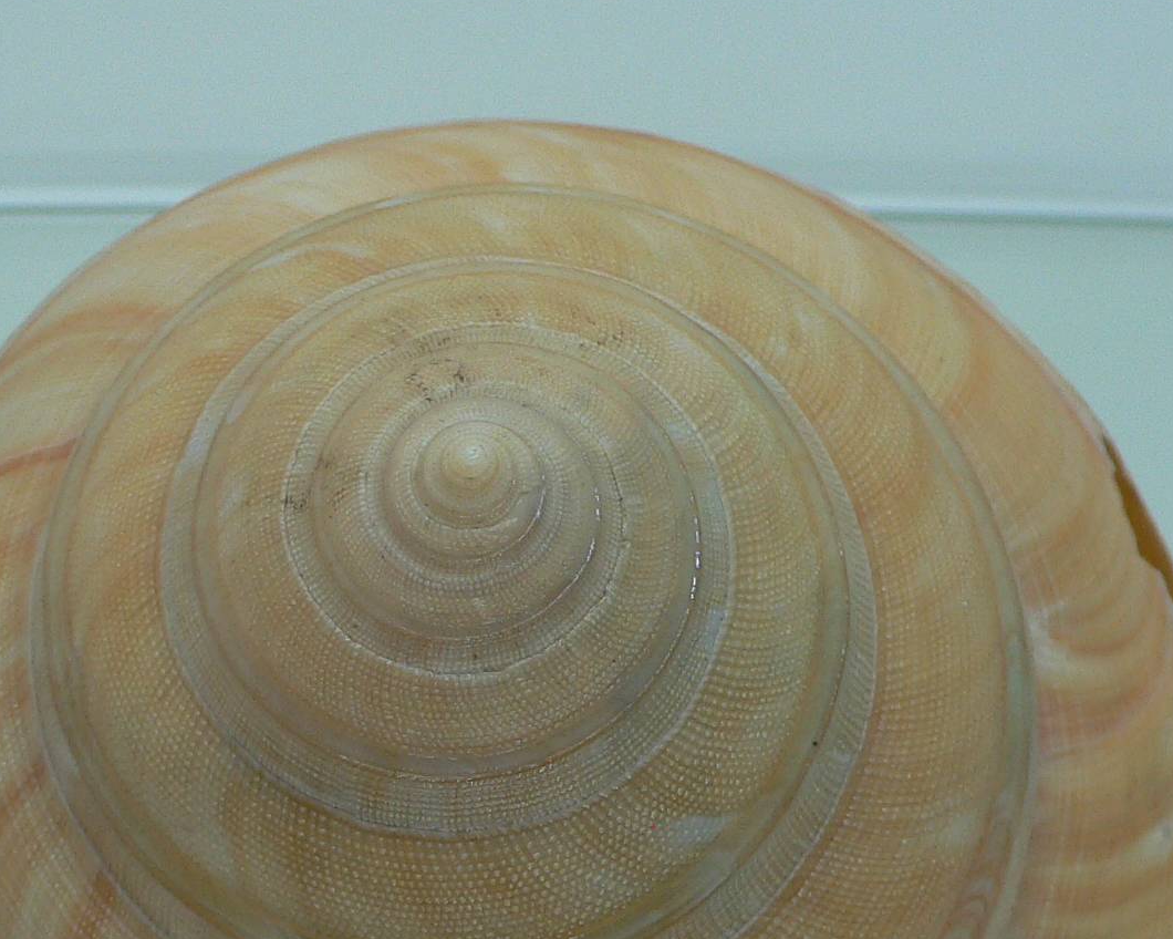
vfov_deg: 23.3
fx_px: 2257
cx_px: 528
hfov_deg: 29.1
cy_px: 662
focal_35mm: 65
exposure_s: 1/60
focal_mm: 4.6
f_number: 2.8
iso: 100
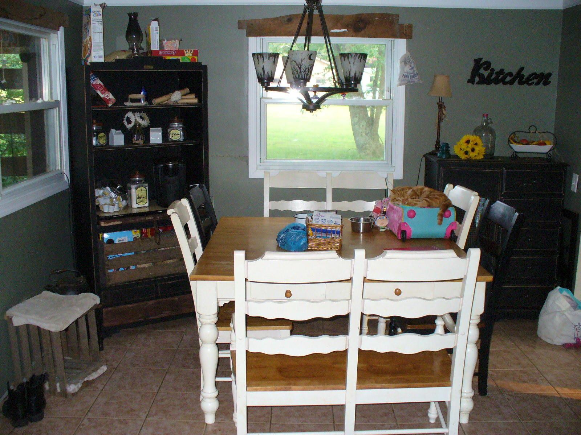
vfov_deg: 38.7
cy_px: 218
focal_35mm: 37
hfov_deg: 50.1
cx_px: 290
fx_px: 621
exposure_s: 1/60
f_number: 2.8
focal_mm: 6.1
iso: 300
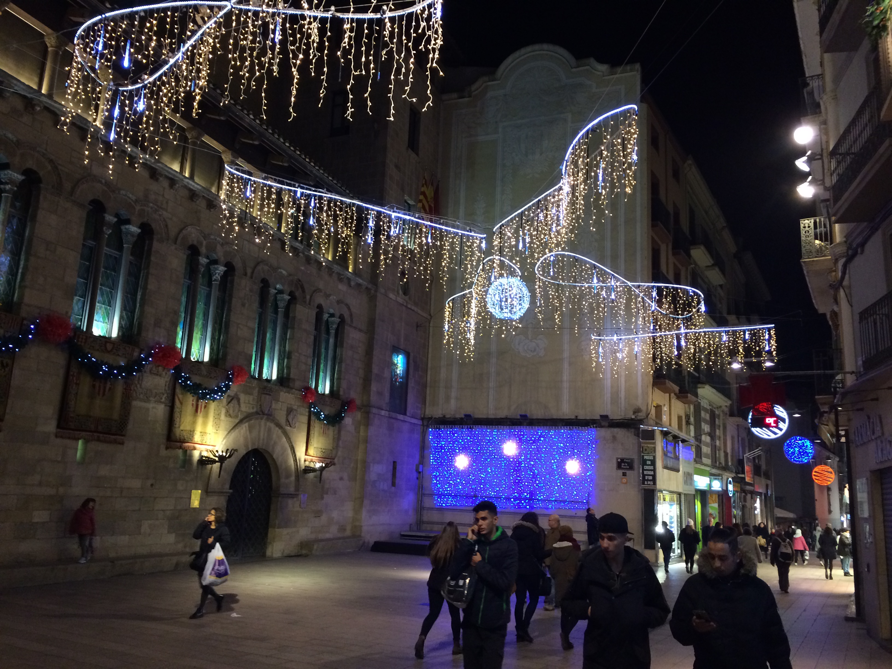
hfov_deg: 61.7
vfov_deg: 48.2
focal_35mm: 29
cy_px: 334
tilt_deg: +10.7
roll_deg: -1.1
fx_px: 747
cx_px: 446
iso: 250
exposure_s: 1/33
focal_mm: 4.15
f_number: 2.2
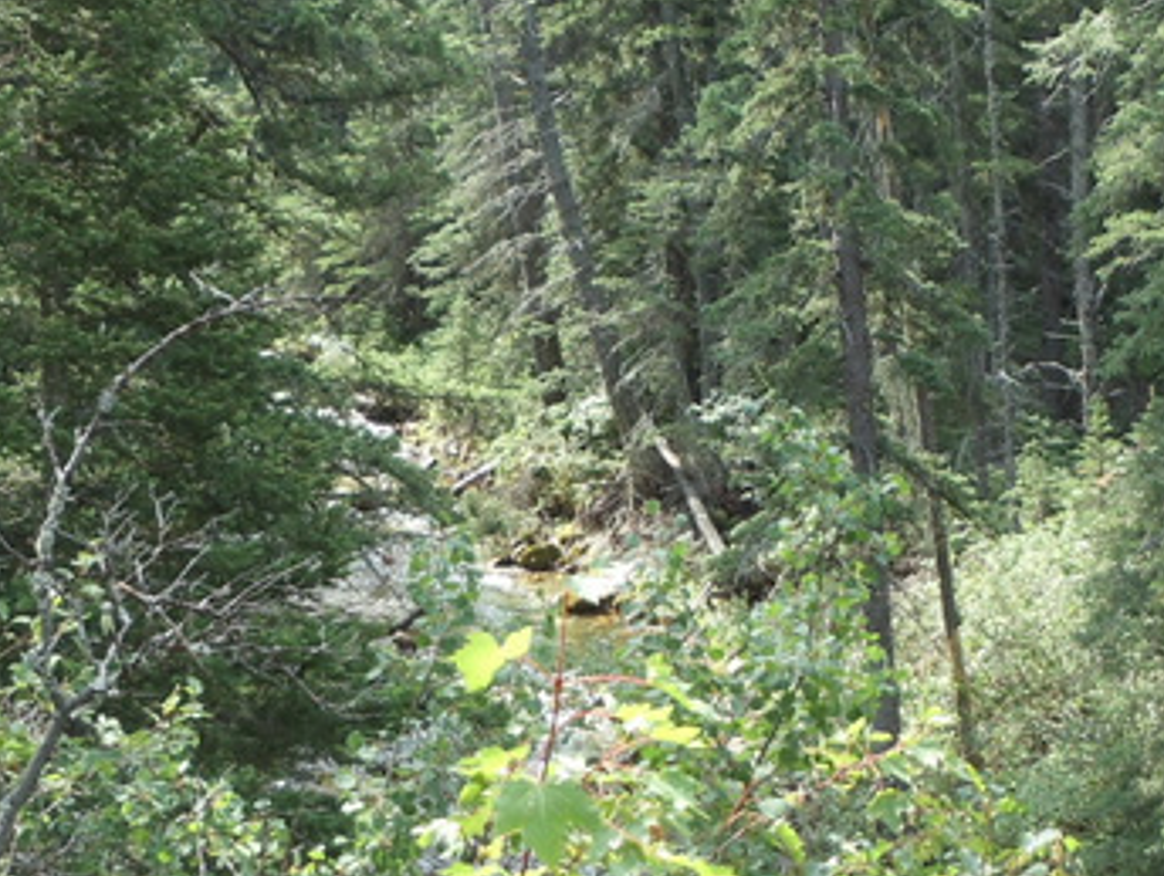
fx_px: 2155
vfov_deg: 22.9
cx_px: 508
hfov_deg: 30.2
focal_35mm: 64
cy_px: 541
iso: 100
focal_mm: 6
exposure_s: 1/125
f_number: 3.5
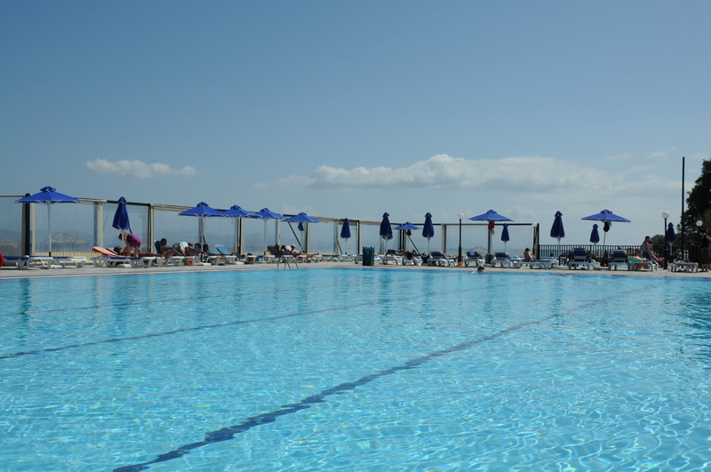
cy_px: 236
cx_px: 356
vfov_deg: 34.1
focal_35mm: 39
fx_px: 769
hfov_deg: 49.6
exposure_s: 1/250
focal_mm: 26
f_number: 18
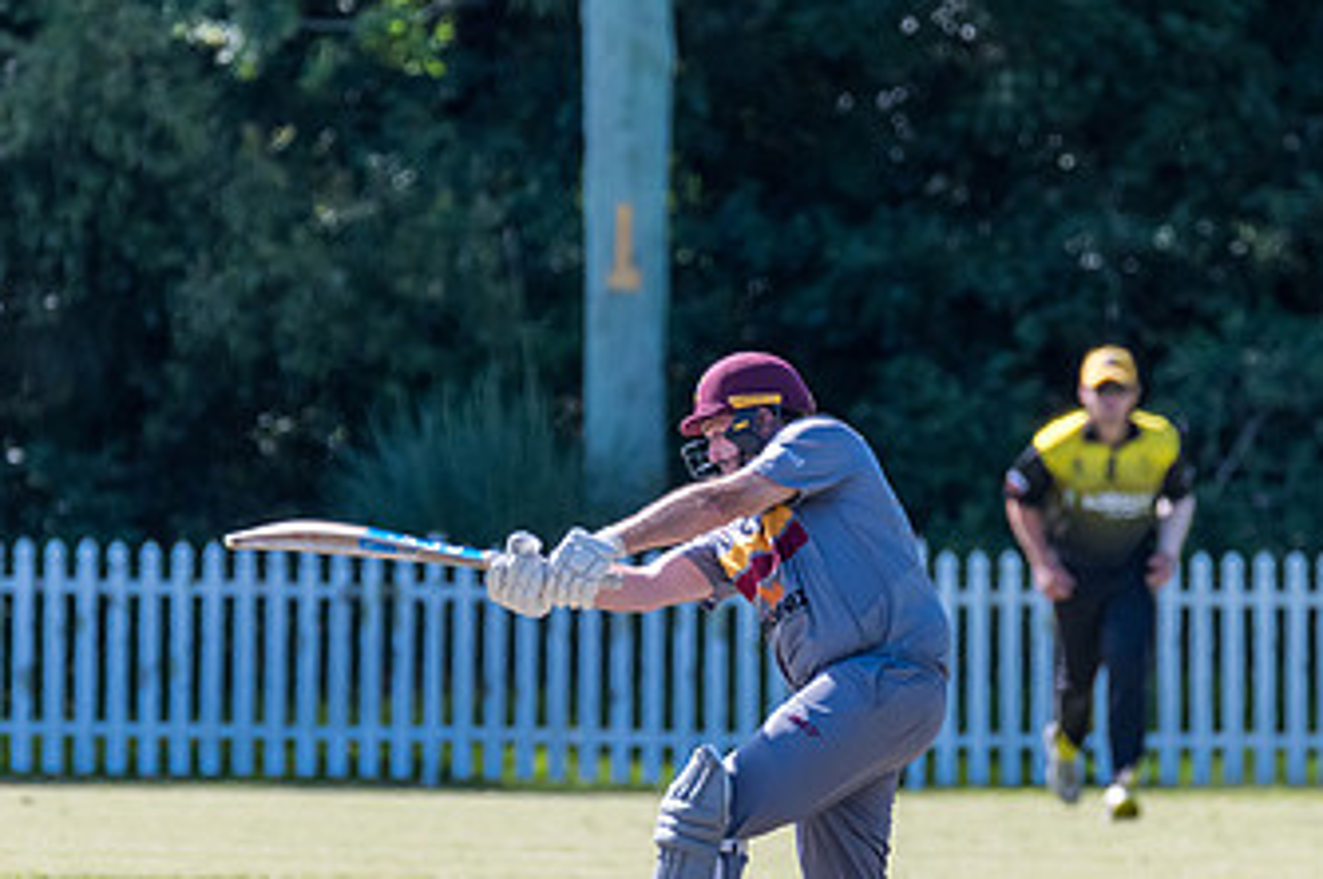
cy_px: 669
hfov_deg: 2.3
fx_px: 33629
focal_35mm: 916
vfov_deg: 1.5
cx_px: 788
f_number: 6.3
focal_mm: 460
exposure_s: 1/2000
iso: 1000
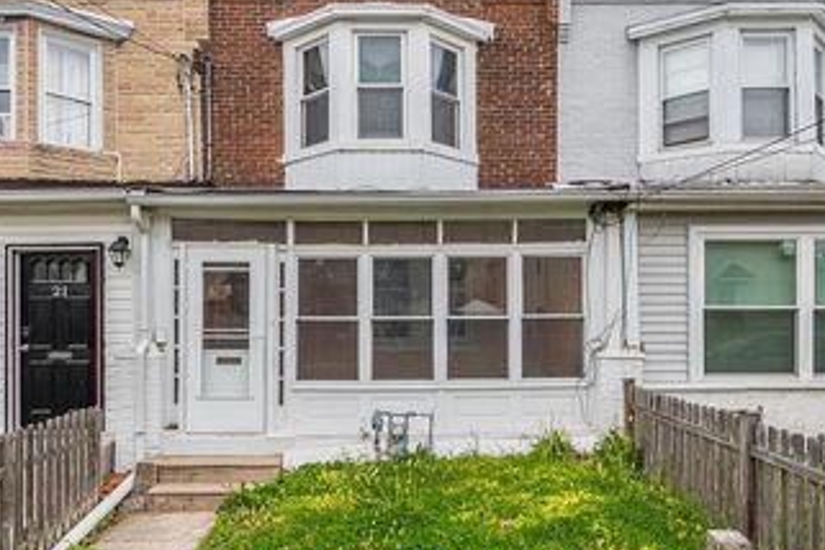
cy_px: 233
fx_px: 642
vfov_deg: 46.2
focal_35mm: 28
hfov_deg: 65.4
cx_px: 383
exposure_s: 1/400
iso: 100
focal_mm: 18
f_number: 7.1
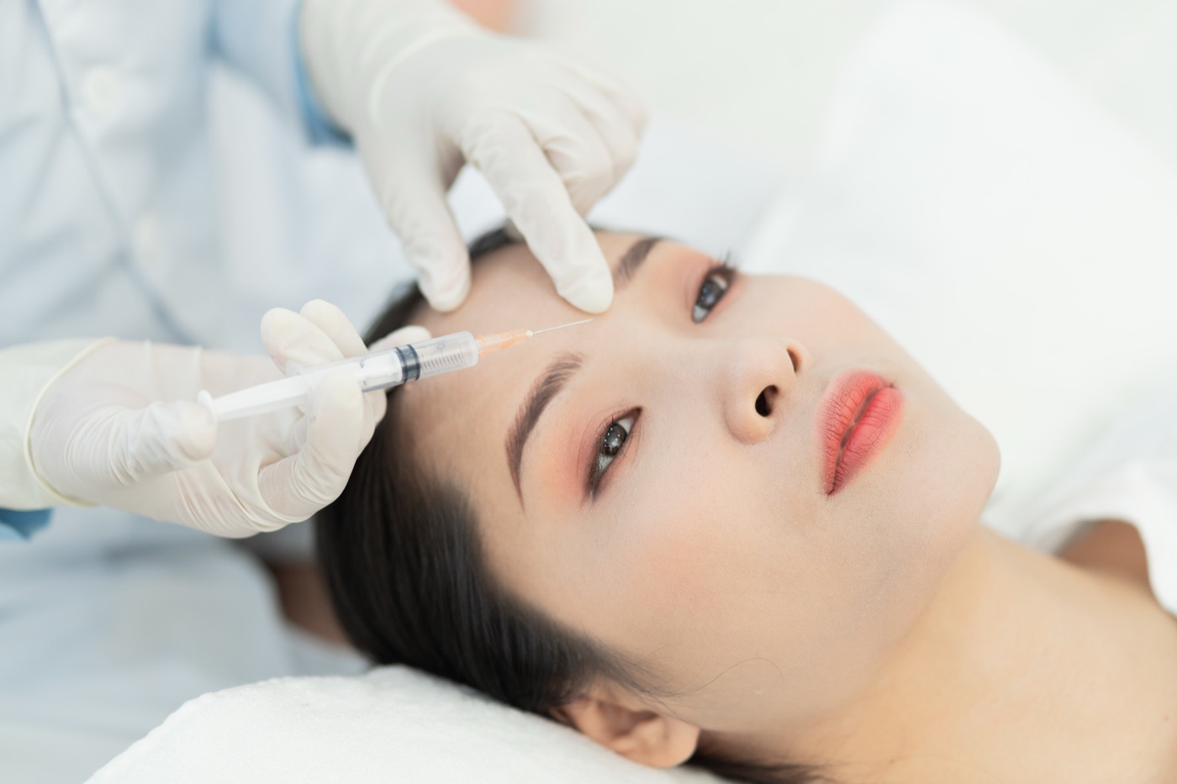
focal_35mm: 85
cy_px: 392
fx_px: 2779
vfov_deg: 16.1
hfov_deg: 23.9
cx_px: 588
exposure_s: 1/125
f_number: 2.2
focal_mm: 85
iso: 320
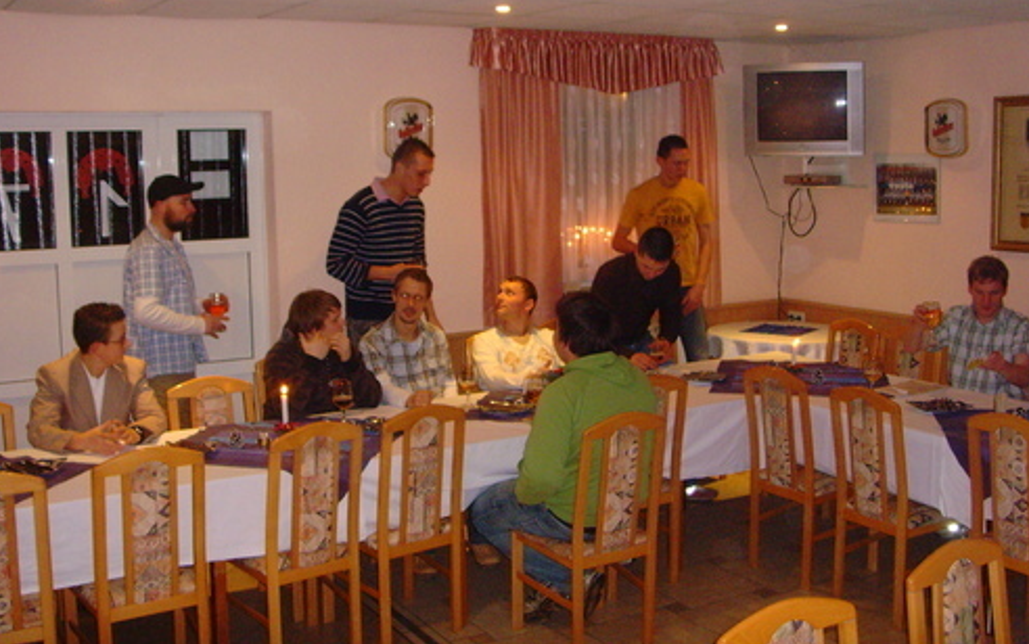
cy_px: 283
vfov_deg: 30.5
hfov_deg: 47.2
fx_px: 1178
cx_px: 512
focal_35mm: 42
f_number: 3.5
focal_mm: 6.6
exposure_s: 1/45
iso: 400
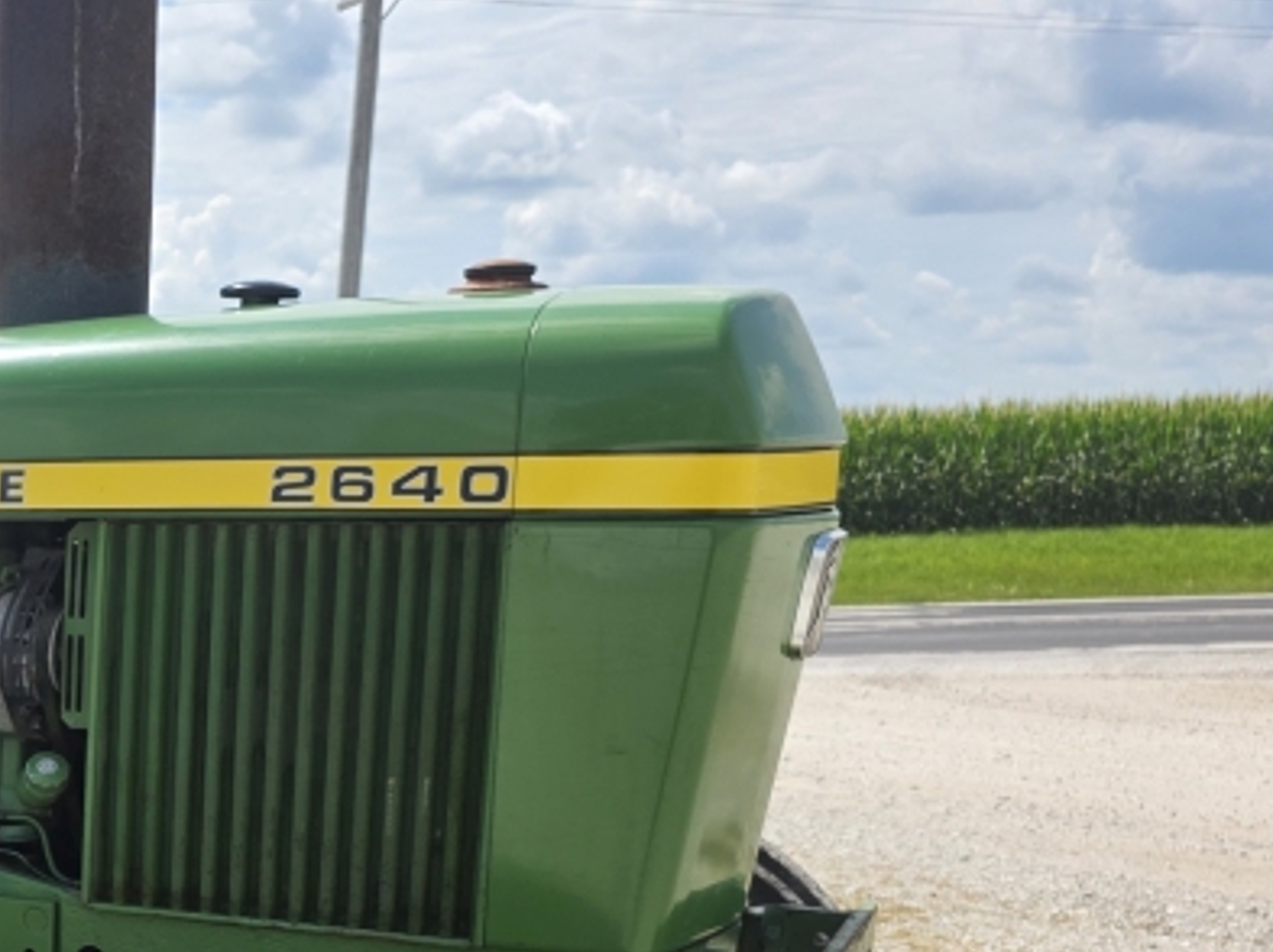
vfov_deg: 23.5
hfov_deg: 27.7
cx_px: -311
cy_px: 913
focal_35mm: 60
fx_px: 2204
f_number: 1.7
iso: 80
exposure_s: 1/5447
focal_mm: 6.3
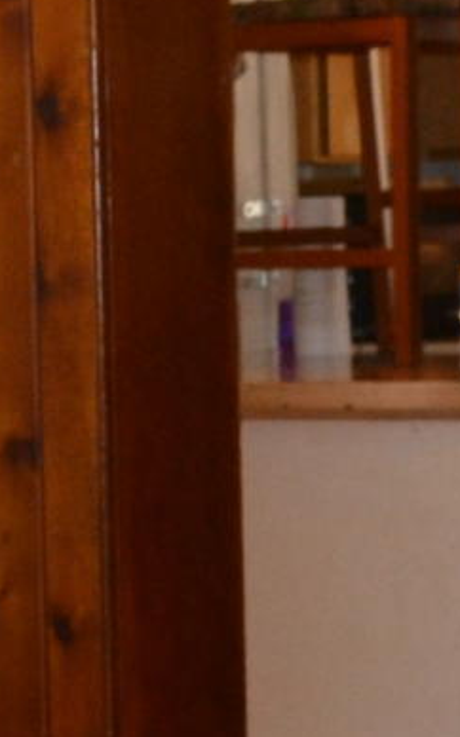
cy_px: 93
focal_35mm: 213
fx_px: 4279
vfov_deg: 9.8
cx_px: -146
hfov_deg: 6.1
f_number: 3.5
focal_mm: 18
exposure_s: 1/60
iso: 500
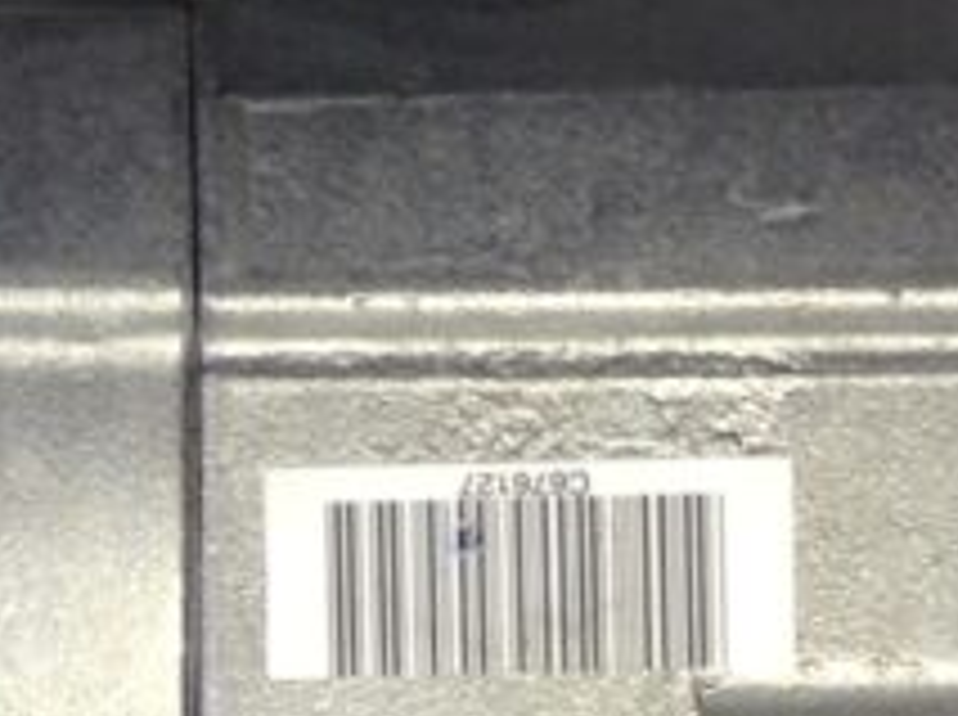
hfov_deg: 12.2
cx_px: -157
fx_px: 4393
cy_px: 603
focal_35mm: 159
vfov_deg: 9.3
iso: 64
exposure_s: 1/20
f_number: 2.4
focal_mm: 4.12
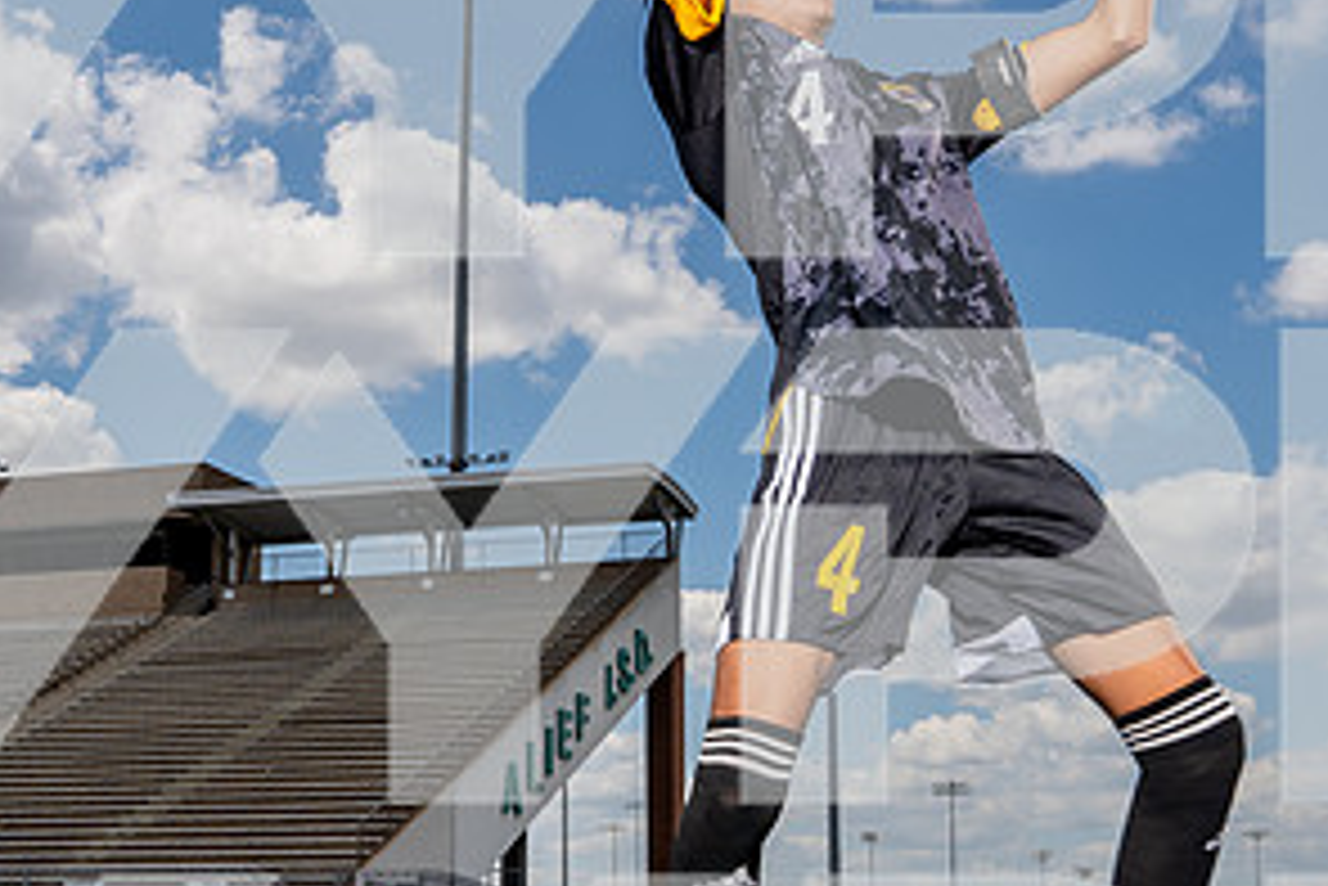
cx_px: 656
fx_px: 2141
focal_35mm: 58
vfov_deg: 23.3
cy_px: 573
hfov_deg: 34.5
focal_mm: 25
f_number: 13
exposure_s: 1/250
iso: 100
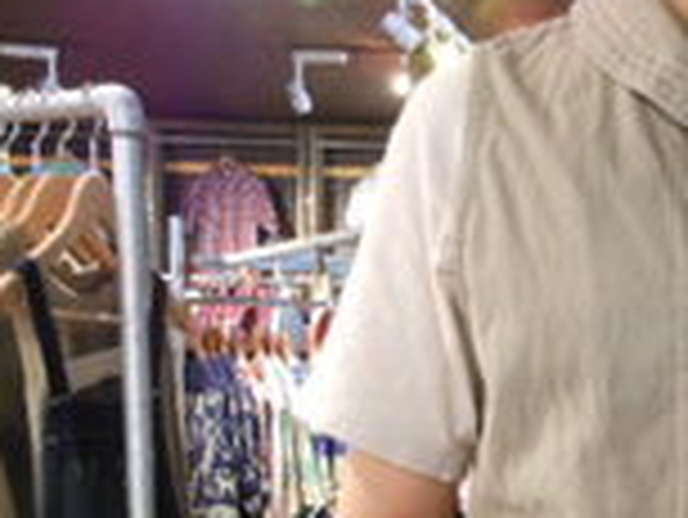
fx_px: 1273
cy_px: 538
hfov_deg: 27.7
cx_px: 755
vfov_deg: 22.0
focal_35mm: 64
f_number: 3.7
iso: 400
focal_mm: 5
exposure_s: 1/10
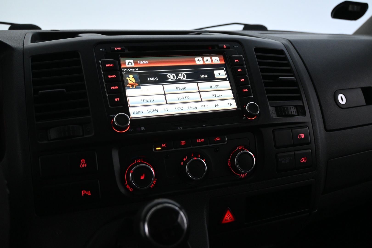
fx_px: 380
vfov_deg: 36.2
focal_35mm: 37
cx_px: 186
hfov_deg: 52.2
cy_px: 124
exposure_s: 1/40
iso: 2000
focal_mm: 24.5
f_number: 4.2
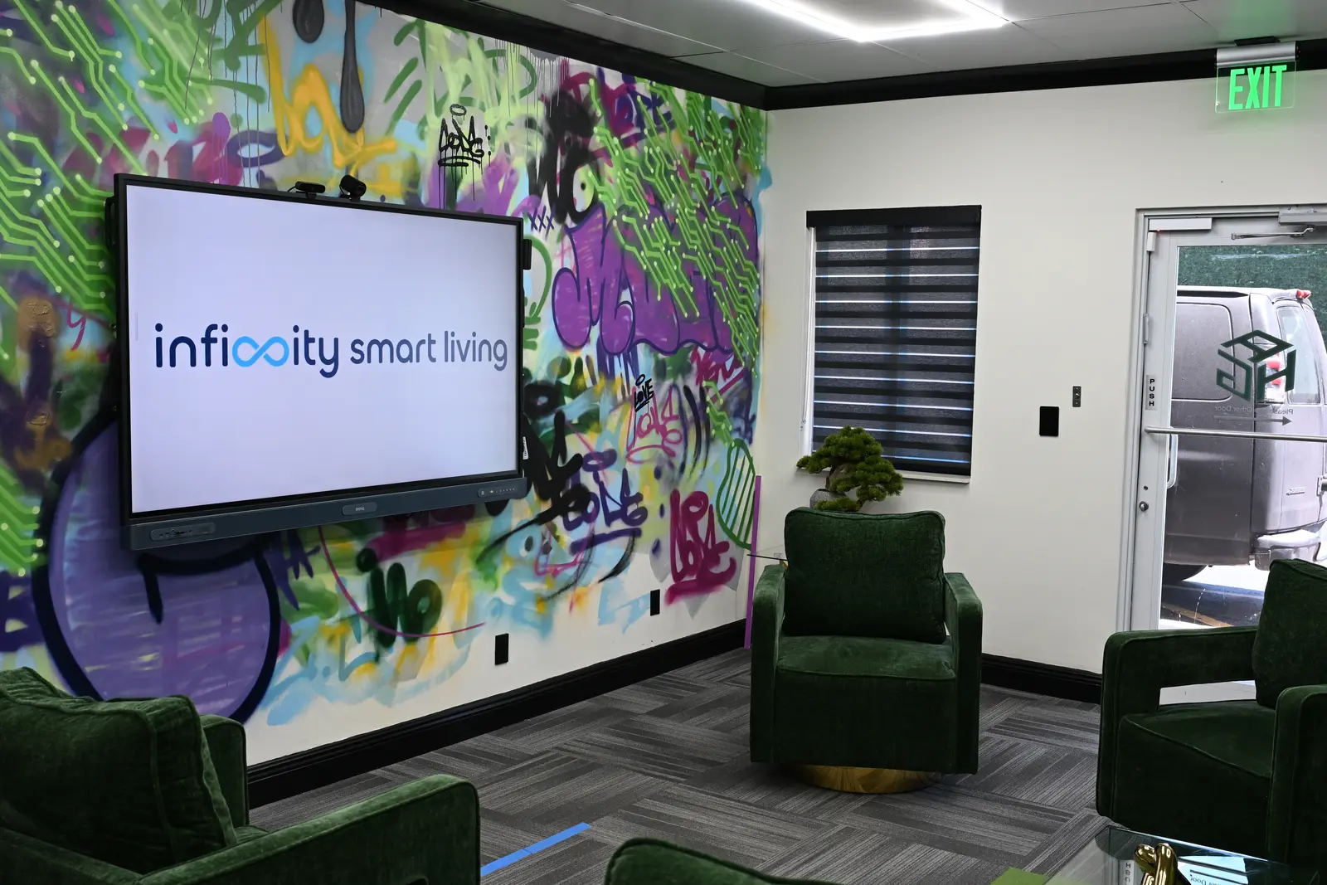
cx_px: 664
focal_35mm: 37
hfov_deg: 51.9
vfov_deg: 35.9
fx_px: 1364
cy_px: 442
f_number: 7.1
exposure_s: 1/50
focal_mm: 37
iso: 1250
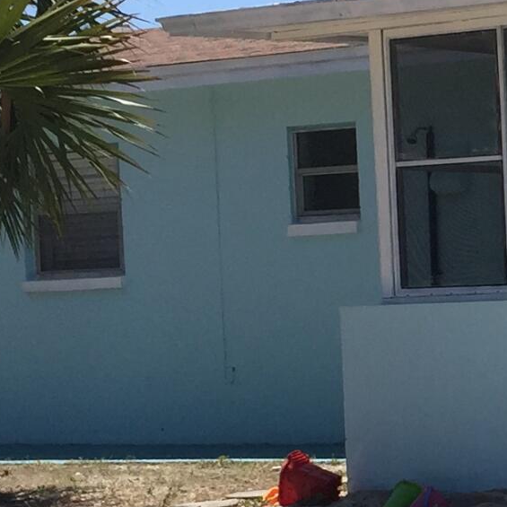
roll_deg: +1.4
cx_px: 916
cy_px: 368
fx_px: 2254
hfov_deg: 11.8
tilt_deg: -1.6
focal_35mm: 136
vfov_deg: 12.8
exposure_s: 1/2475
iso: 32
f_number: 2.2
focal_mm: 4.15
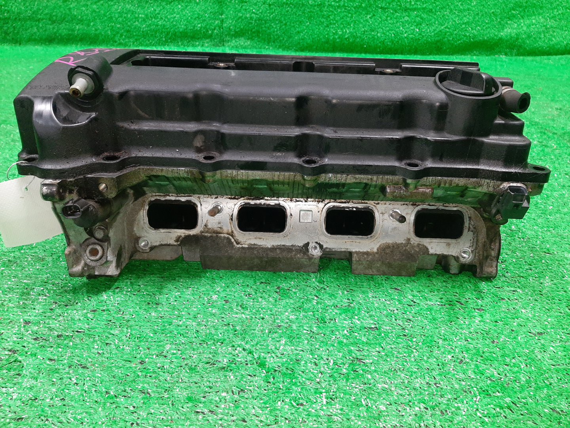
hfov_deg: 67.3
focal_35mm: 26
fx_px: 428
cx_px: 285
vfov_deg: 53.1
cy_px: 214
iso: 238
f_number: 1.7
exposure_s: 1/50
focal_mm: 3.93
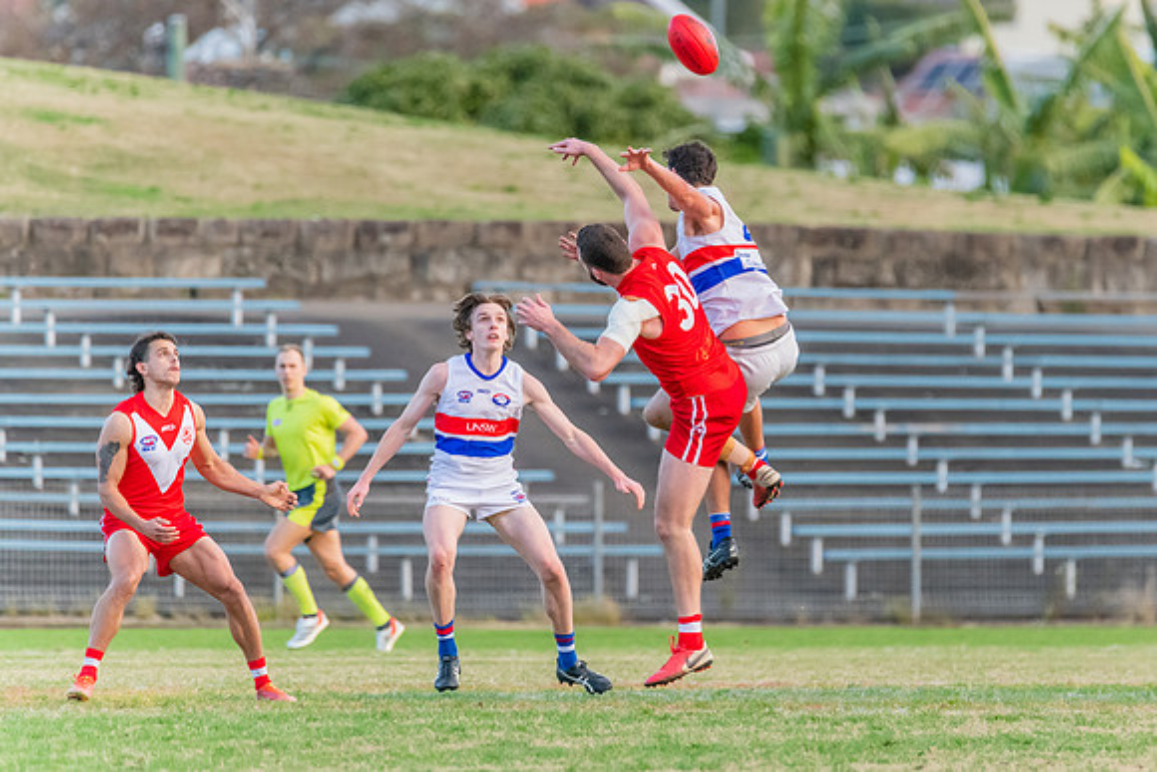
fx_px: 22339
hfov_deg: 3.0
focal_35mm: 695
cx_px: 726
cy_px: 336
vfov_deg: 2.0
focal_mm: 550
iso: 4500
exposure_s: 1/1600
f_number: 6.3
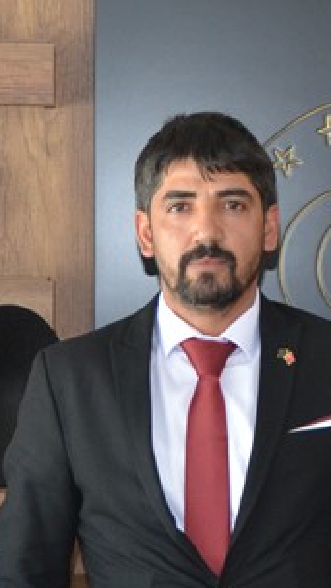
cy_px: 285
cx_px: 527
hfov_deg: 8.7
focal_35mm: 136
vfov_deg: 15.8
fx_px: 2122
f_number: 3.8
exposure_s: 1/60
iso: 800
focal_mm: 24
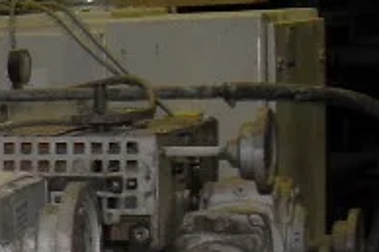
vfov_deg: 6.5
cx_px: -316
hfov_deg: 9.6
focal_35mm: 203
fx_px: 2135
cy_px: 543
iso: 100
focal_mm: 6.3
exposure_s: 1/45
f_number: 2.8
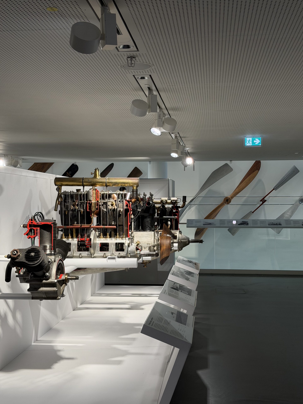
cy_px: 202
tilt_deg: +1.2
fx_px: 560
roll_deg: -0.4
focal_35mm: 48
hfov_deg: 30.3
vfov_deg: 39.7
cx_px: 152
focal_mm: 6.76
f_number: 1.78
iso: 50
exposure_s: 1/121
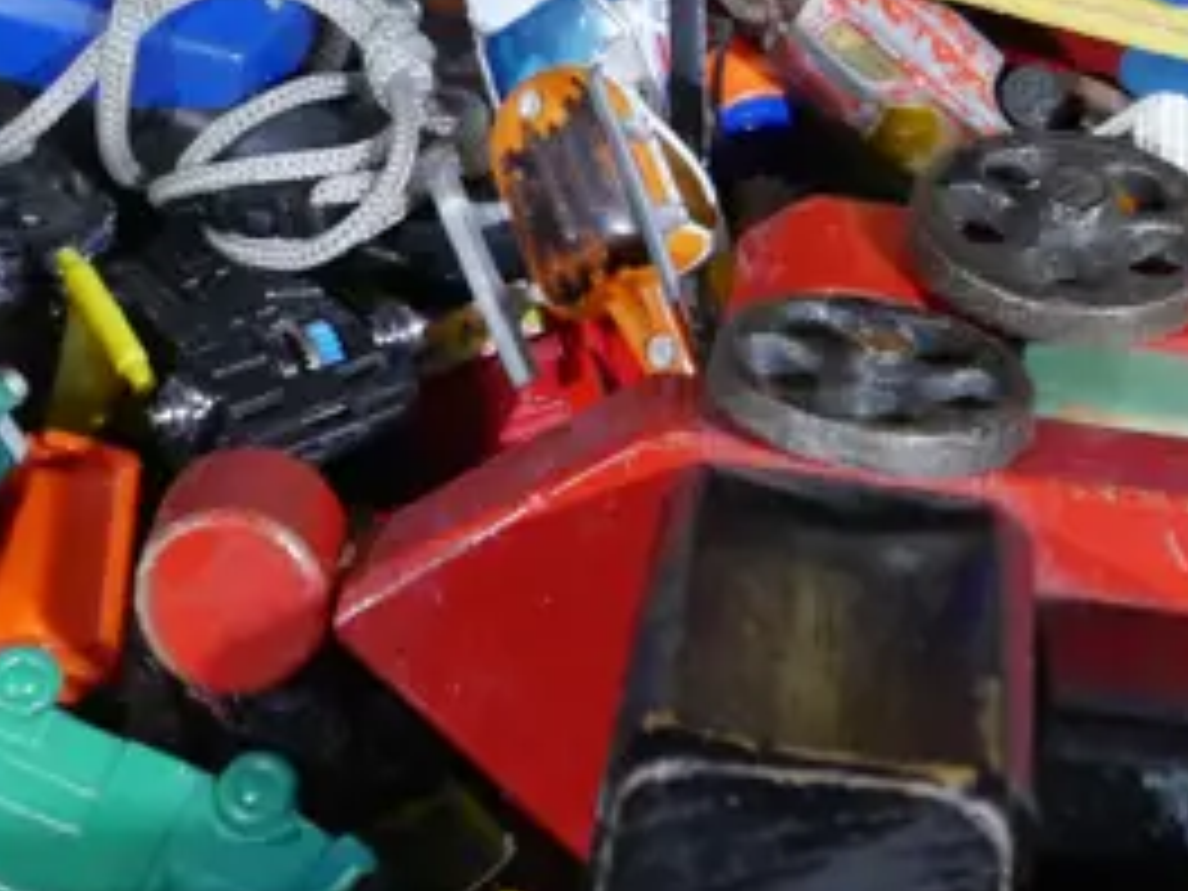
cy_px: -214
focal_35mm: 132
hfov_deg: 14.9
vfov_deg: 11.0
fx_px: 4530
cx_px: 536
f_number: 4
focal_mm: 17
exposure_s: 1/60
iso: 1000
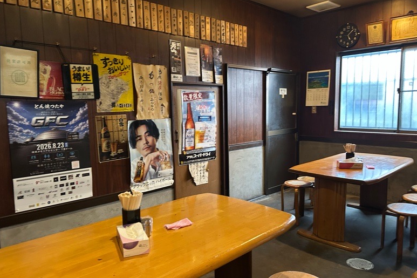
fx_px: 324
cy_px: 141
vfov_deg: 46.4
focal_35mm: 28
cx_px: 214
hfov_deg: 65.5
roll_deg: +0.3
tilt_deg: -8.0
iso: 500
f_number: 1.5
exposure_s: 1/43
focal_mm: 5.7
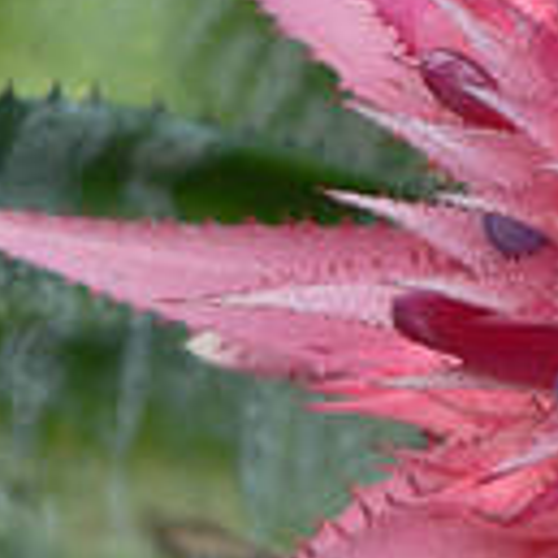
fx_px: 4012
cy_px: 273
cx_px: 861
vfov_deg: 8.0
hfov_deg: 7.8
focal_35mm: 220
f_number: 3.3
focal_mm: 12.2
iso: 80
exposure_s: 1/160
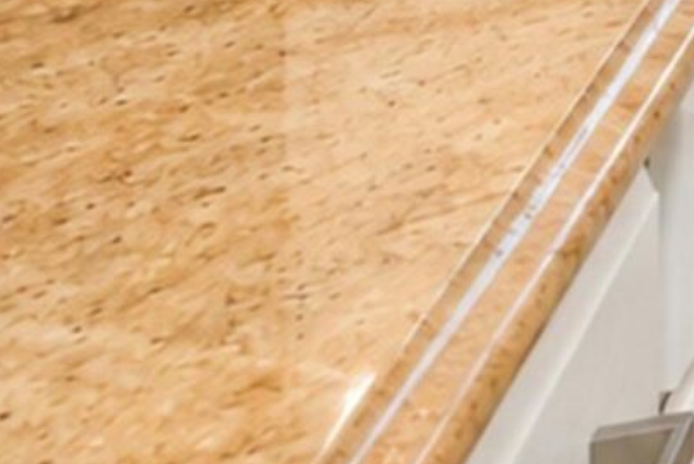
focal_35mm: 95
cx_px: 2134
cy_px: -702
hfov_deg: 11.2
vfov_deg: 11.5
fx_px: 1833
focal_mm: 10
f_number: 9
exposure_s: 1/60
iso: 2000
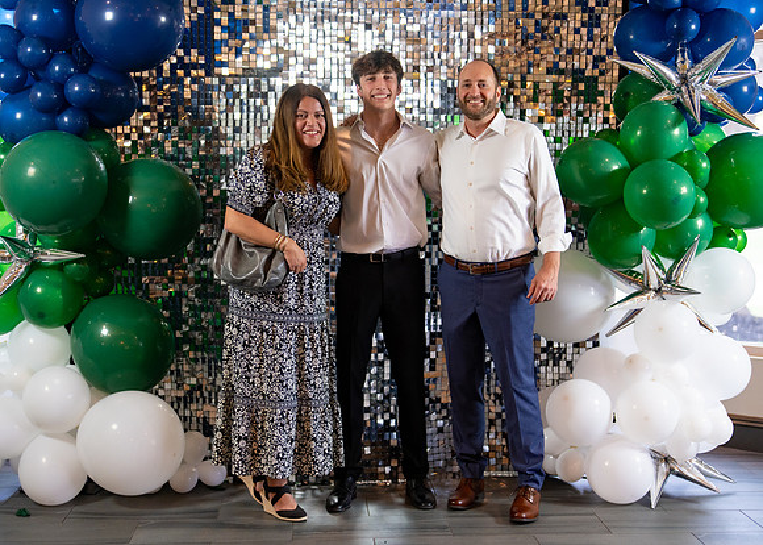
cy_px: 282
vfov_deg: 25.8
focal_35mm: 55
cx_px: 381
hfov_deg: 35.5
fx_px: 1191
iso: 800
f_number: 1.2
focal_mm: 50
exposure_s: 1/320
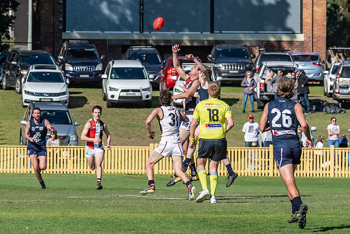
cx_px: 204
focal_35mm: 431
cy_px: 99
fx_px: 4191
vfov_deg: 3.2
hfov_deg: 4.8
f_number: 10
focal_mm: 240
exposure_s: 1/4000
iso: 800
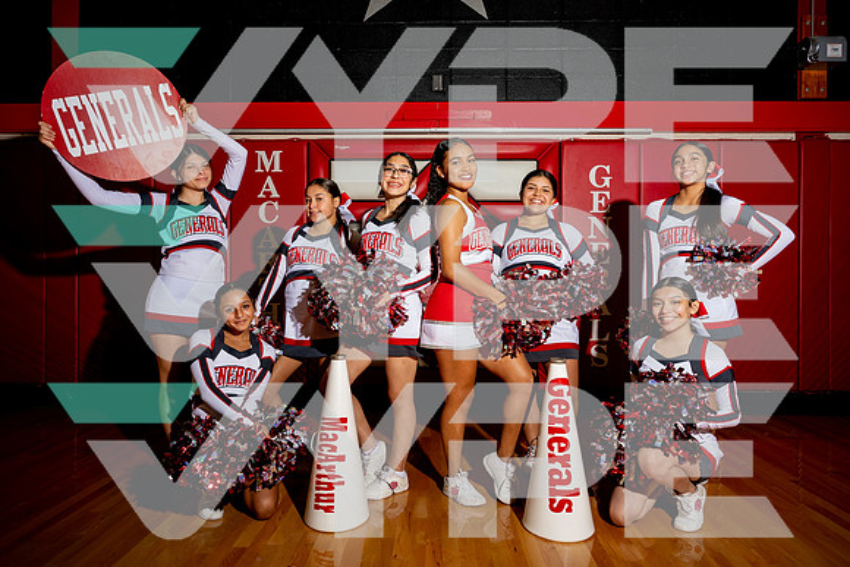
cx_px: 425
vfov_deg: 53.2
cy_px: 284
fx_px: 567
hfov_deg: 73.7
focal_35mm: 24
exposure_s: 1/100
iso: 100
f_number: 5
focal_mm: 24
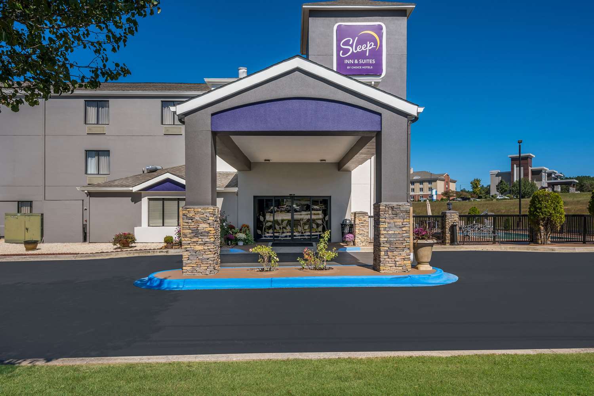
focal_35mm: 22
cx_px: 297
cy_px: 198
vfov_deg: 58.3
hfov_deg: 79.9
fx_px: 355
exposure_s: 1/160
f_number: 13
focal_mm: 21.5
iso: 100
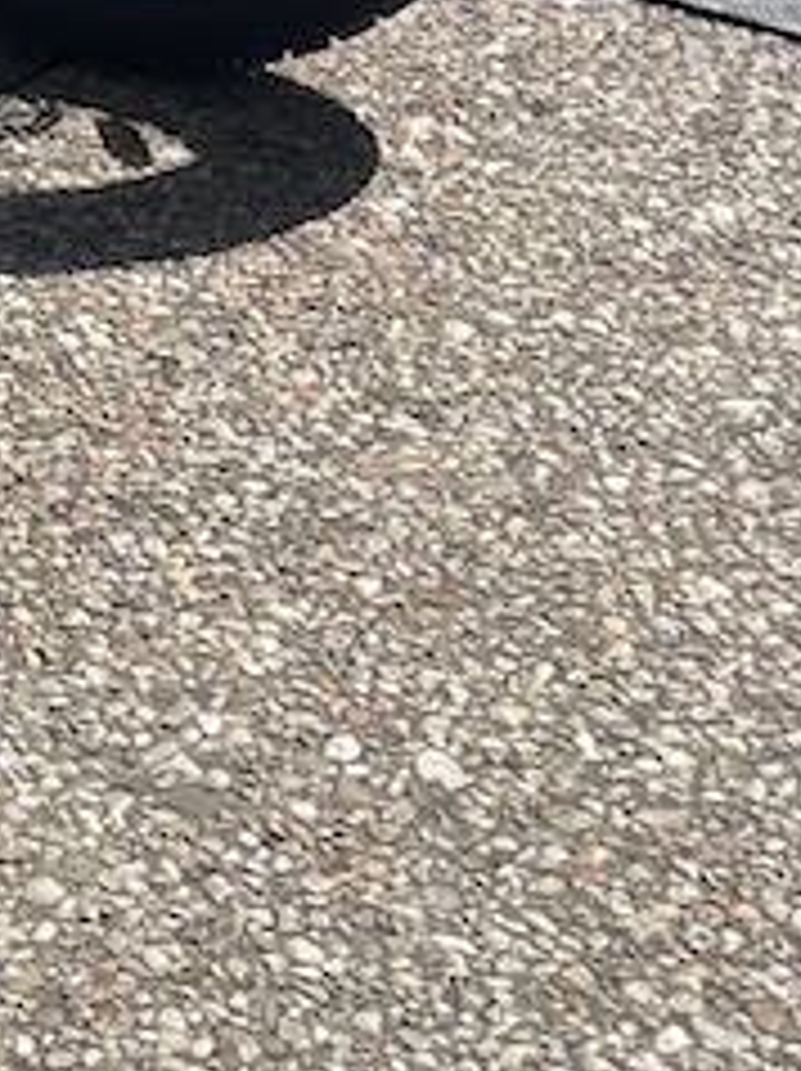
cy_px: -770
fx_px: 4327
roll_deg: +2.6
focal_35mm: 140
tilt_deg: -14.3
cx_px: -904
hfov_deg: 9.7
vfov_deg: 13.0
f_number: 1.6
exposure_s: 1/4425
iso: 50
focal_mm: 5.96
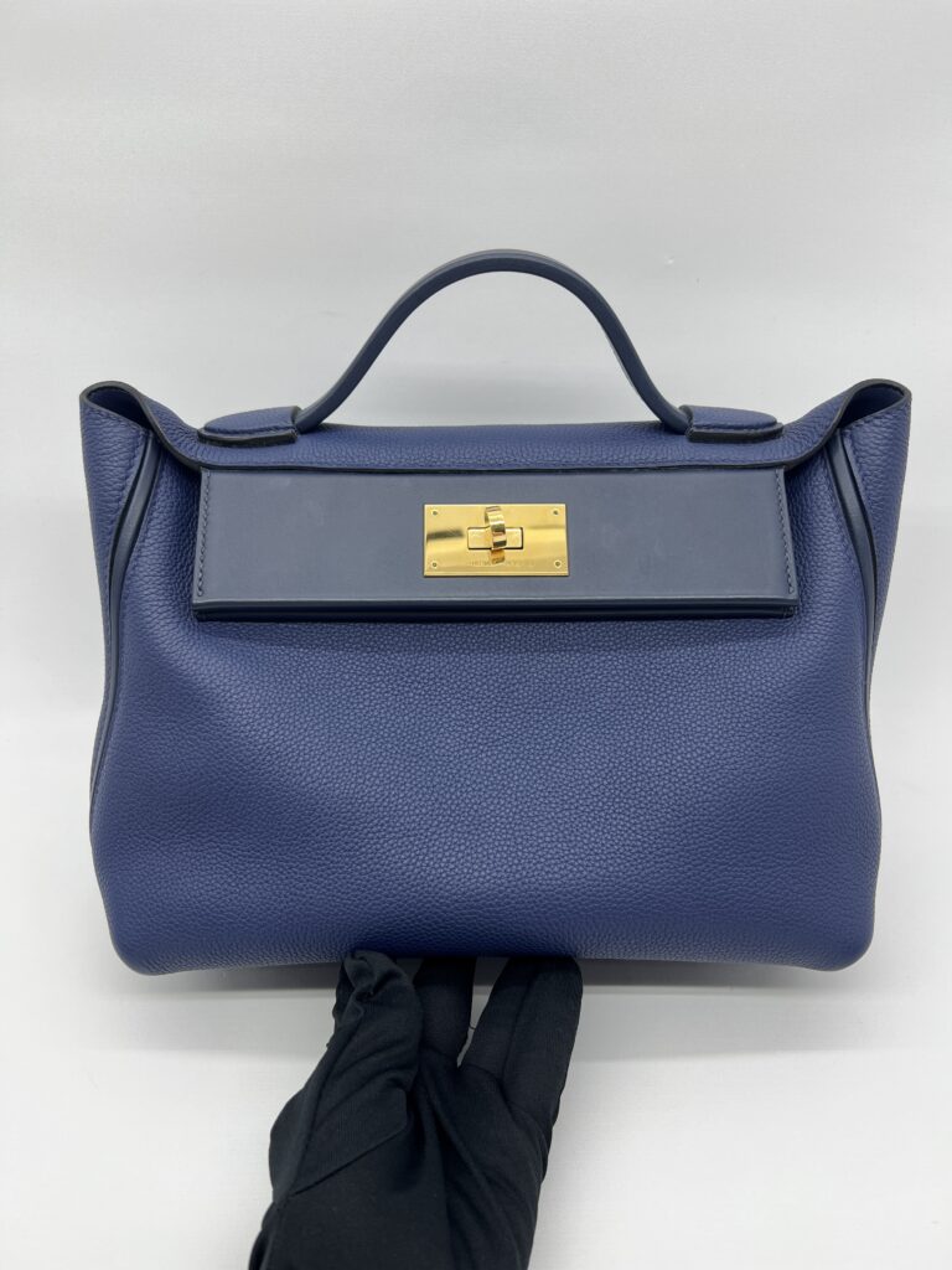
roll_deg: -1.0
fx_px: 953
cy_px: 635
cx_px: 476
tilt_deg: -30.0
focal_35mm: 26
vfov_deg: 67.3
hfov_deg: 53.1
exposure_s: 1/111
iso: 32
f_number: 1.5
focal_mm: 5.7
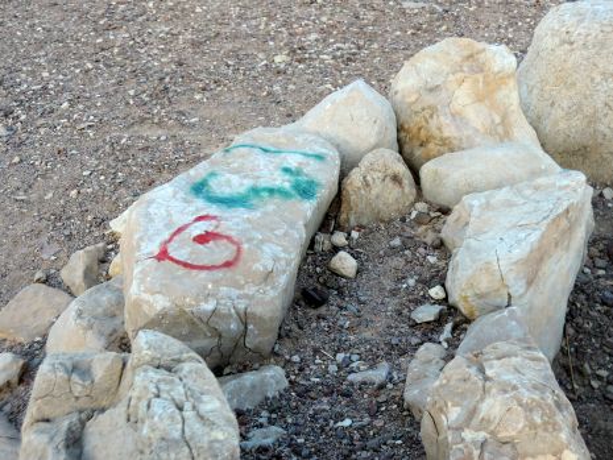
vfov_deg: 30.9
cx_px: 306
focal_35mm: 47
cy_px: 230
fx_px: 833
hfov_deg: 40.4
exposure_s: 1/200
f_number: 3.5
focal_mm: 8.3
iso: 80
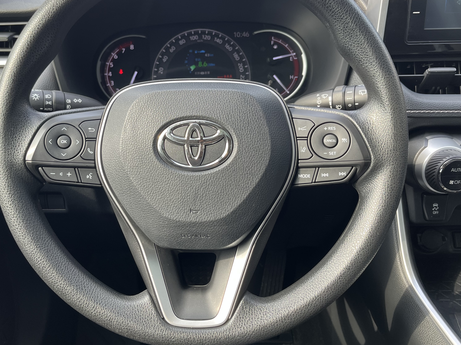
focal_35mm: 35
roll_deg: +1.1
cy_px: 147
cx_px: 188
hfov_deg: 52.3
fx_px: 466
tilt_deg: -24.1
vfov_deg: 40.6
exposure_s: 1/122
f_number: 1.6
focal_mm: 5.1
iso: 50
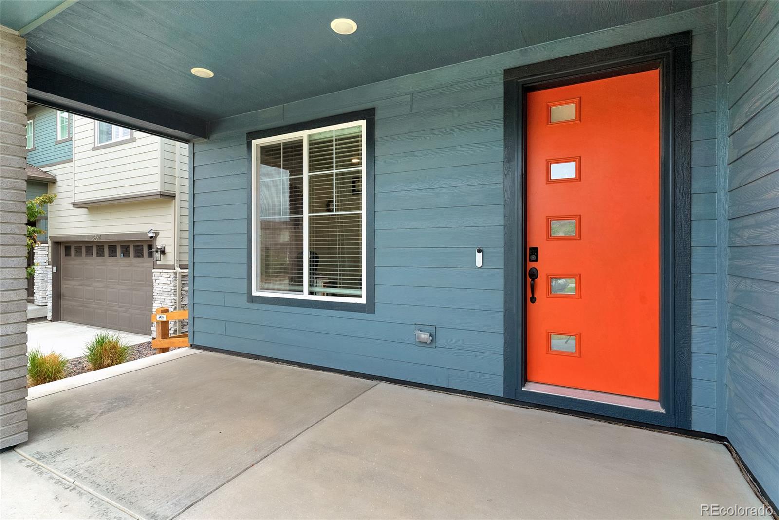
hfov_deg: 93.3
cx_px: 390
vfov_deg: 70.5
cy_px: 260
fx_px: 368
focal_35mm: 17
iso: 100
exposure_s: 1/80
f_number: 8
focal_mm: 17
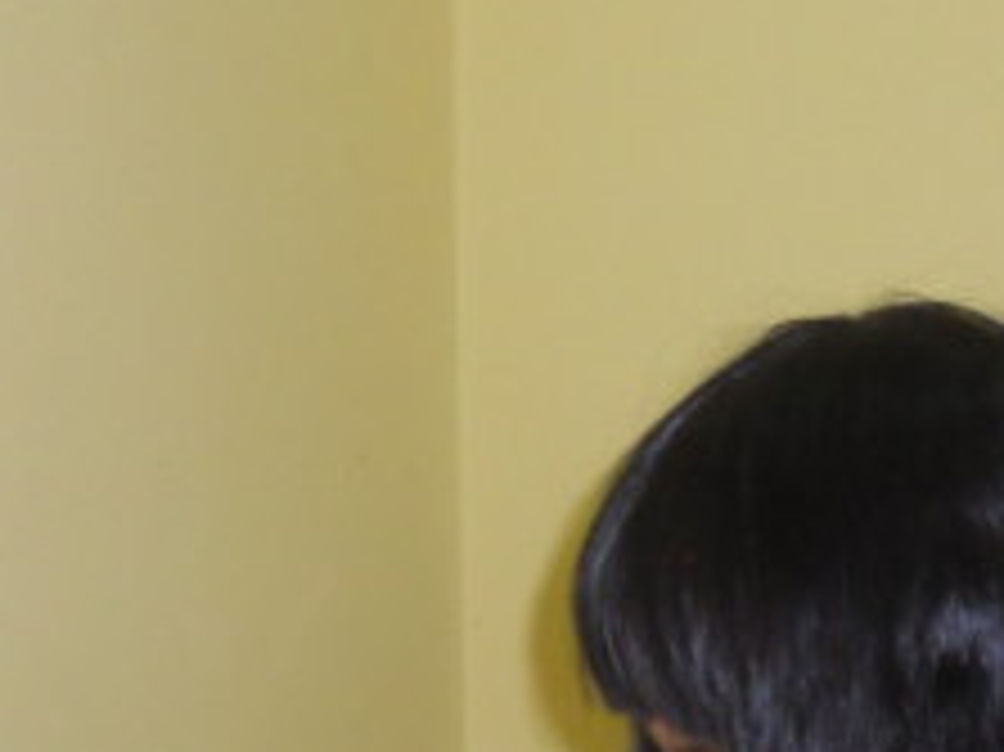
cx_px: 770
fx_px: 2812
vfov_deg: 14.0
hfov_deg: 20.1
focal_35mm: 97
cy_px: 1229
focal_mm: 4.9
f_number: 3.2
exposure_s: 1/25
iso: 200
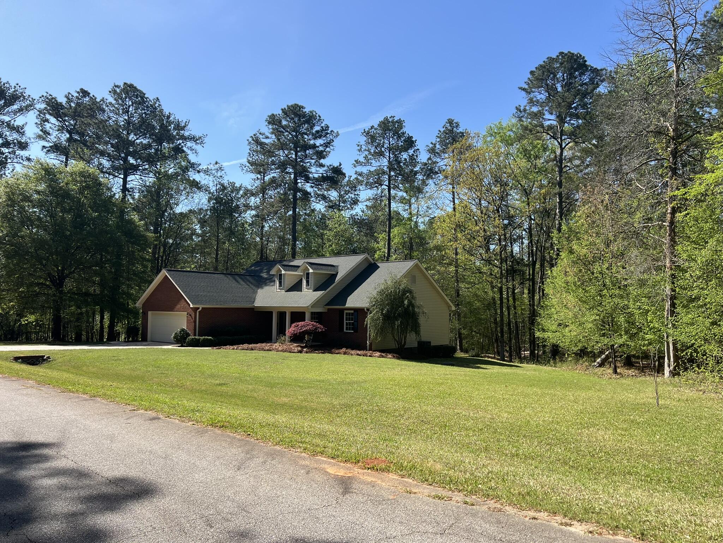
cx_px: 362
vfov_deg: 53.1
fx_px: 543
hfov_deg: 67.3
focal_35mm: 26
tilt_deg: +2.7
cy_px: 272
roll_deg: -0.5
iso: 50
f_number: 1.5
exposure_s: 1/2841
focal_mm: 5.7
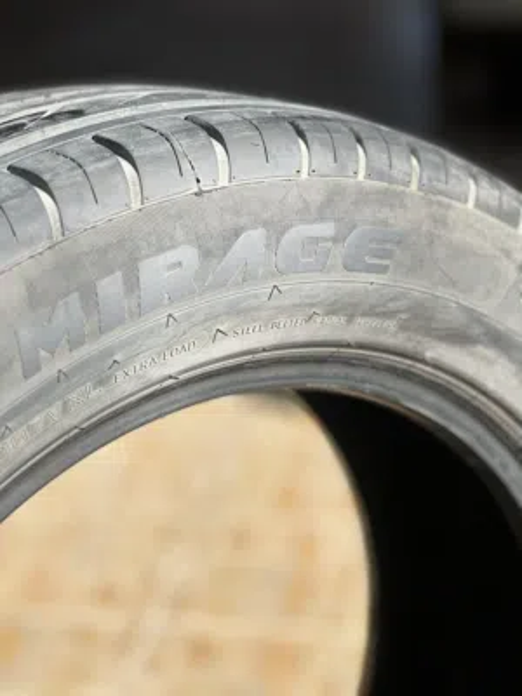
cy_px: 348
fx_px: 1548
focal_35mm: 77
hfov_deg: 19.1
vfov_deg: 25.3
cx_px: 261
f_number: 2.8
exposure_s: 1/306
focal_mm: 9
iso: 25
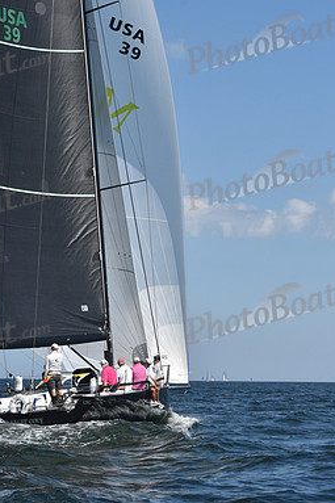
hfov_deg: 12.9
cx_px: 119
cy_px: 127
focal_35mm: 106
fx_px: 1481
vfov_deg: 19.2
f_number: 10
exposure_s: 1/1250
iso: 320
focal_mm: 70
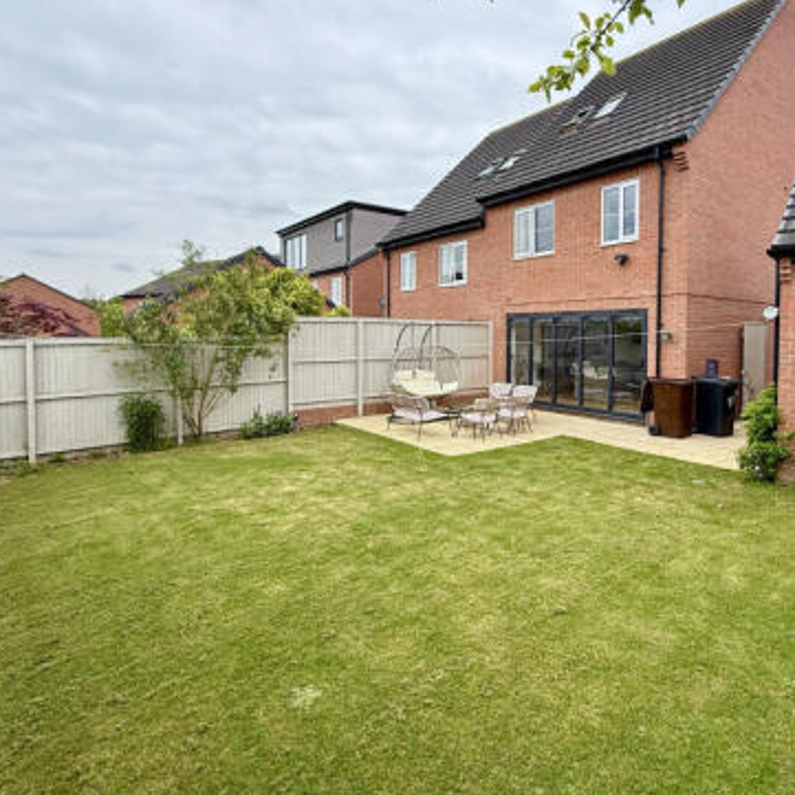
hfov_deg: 73.3
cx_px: 505
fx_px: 520
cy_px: 351
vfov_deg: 74.5
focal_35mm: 20
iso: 64
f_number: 2.2
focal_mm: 2.22
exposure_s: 1/726
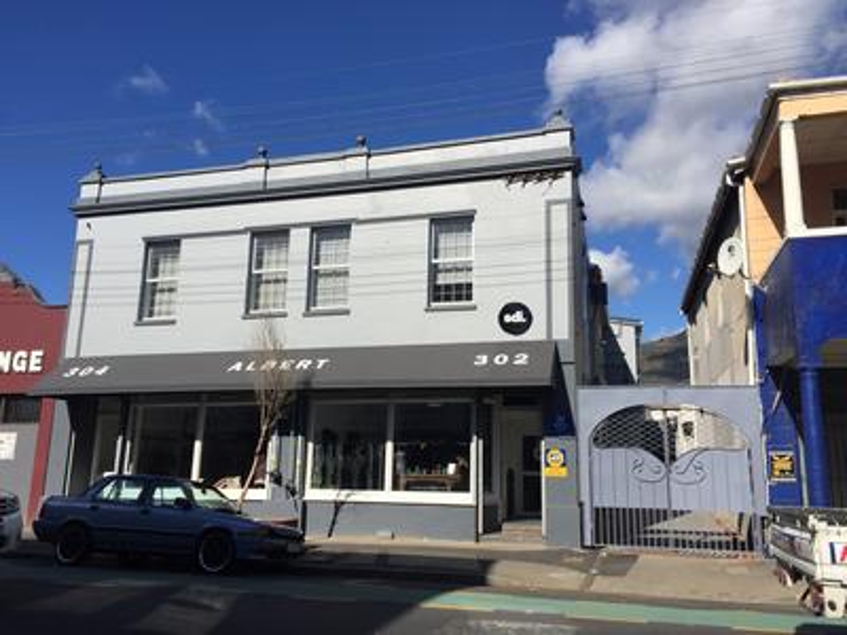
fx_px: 710
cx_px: 424
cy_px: 318
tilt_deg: +9.6
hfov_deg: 61.7
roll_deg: -0.7
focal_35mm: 29
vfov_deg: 48.2
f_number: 2.2
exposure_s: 1/3049
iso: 32
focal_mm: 4.15
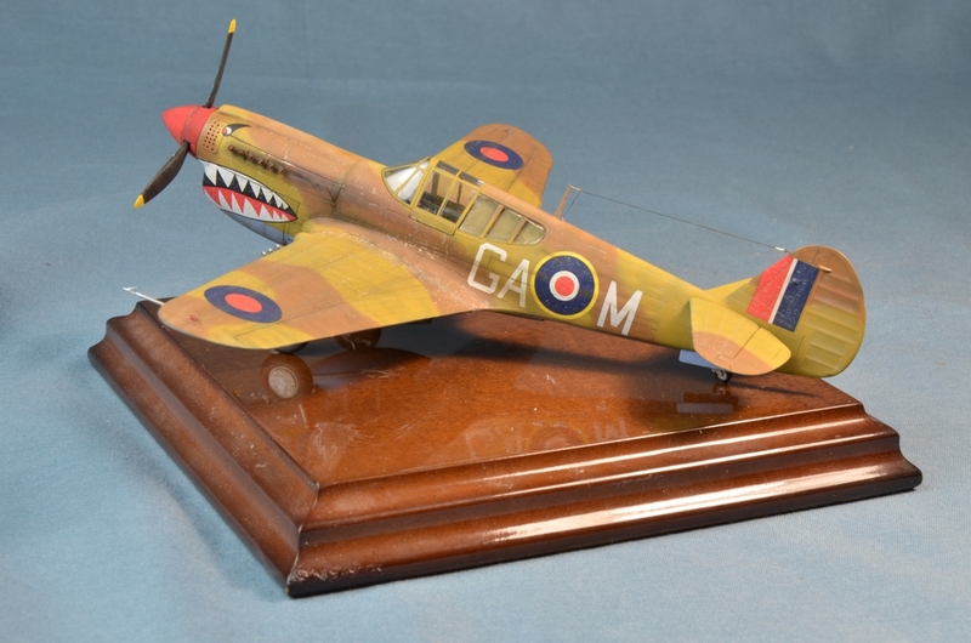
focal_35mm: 78
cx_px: 486
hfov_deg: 26.0
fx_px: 2100
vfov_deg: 17.4
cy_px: 322
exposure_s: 1/2.5
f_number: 18
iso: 200
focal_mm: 52
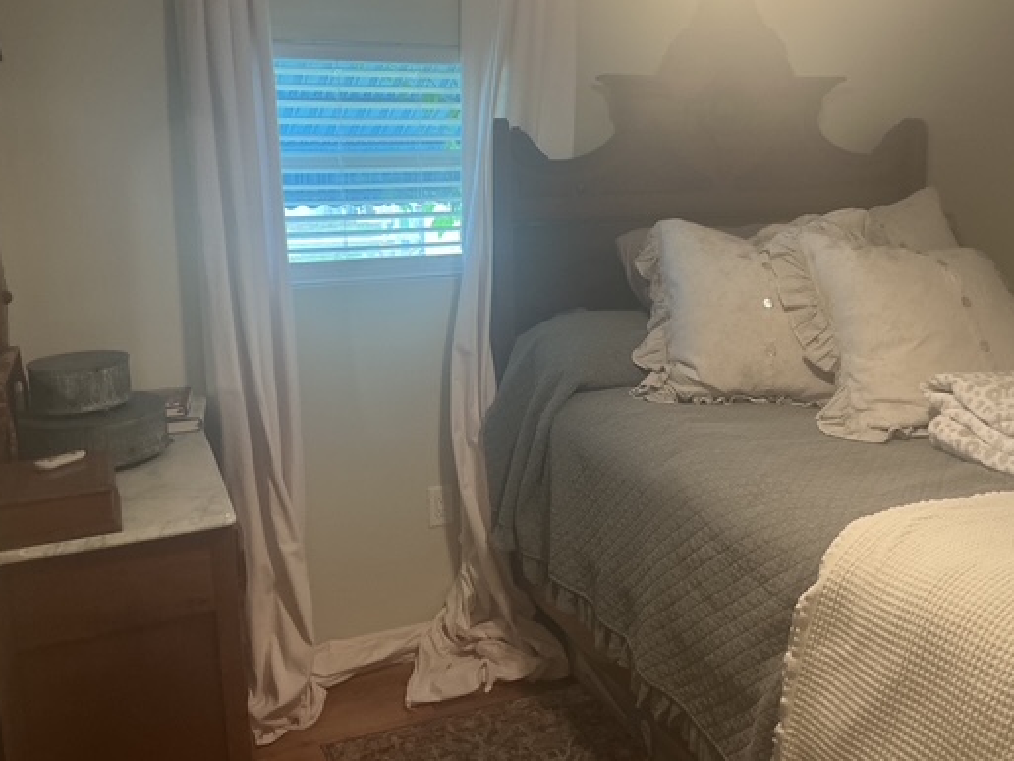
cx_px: 568
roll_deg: +1.1
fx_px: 1055
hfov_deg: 51.2
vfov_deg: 39.4
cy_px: 291
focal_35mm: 36
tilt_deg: -5.8
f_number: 1.8
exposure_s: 1/60
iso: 125
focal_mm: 3
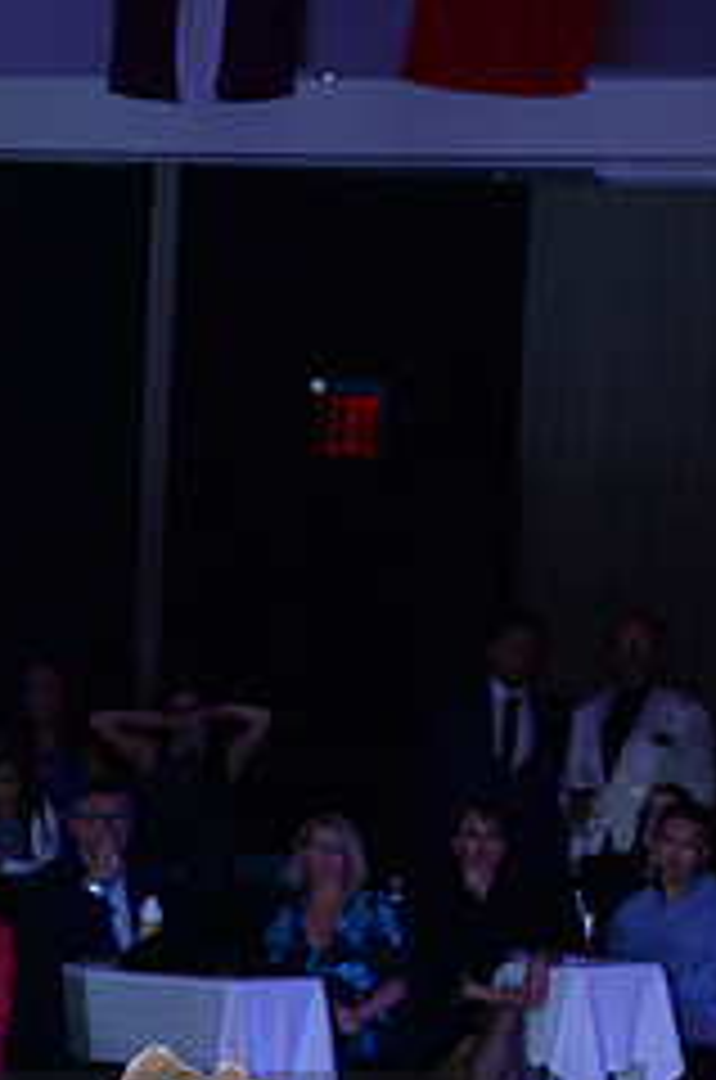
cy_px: 1224
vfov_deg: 6.1
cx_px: -124
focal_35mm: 338
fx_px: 10127
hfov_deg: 4.0
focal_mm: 140
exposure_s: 1/250
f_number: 5
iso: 2000
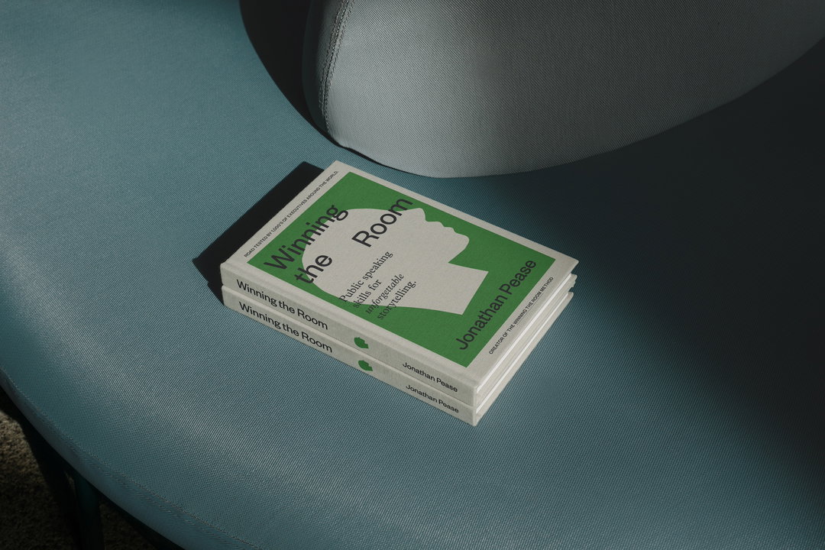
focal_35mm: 56
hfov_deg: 35.6
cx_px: 412
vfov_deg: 24.2
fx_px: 1283
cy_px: 275
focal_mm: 56
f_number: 16
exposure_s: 1/160
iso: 320
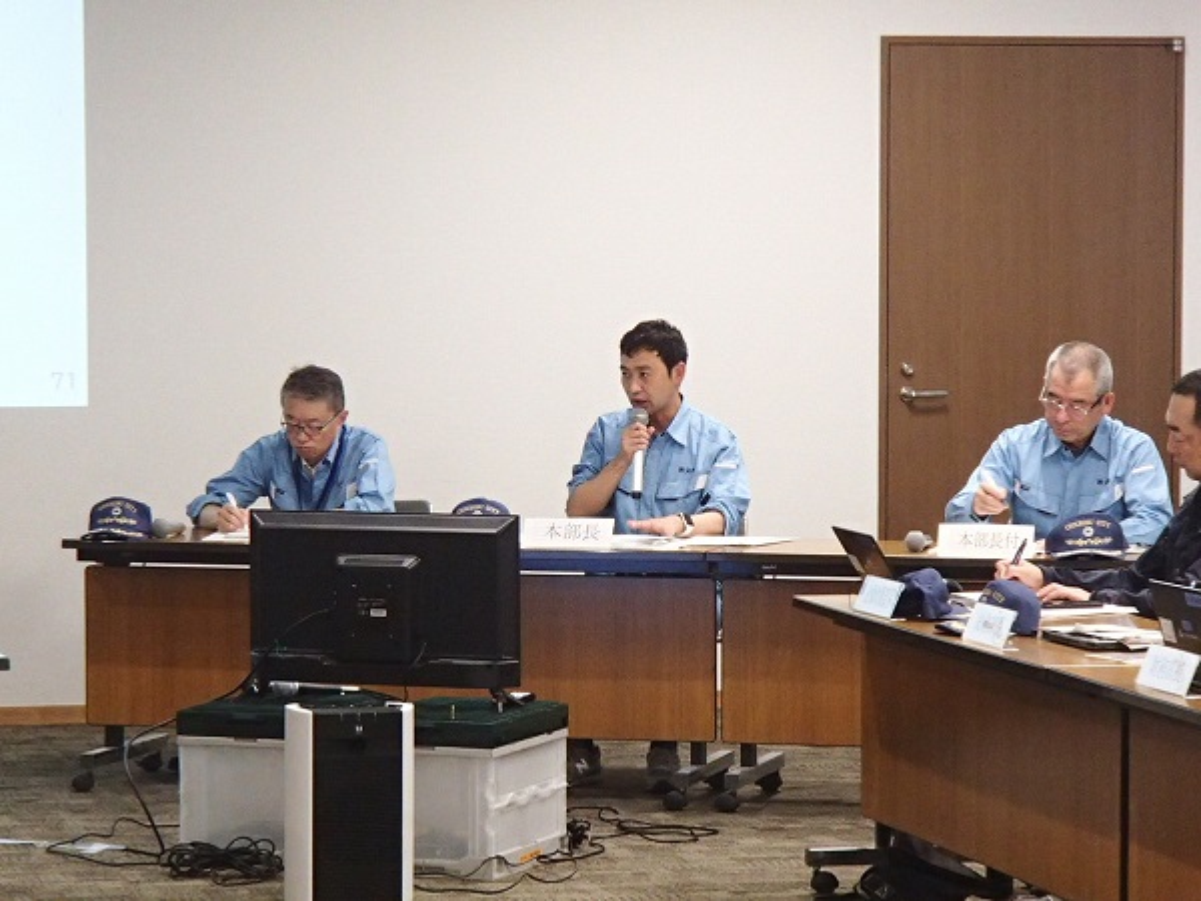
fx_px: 4857
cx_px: 600
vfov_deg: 10.6
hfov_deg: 14.1
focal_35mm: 140
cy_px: 450
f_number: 5.9
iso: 800
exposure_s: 1/30
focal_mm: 25
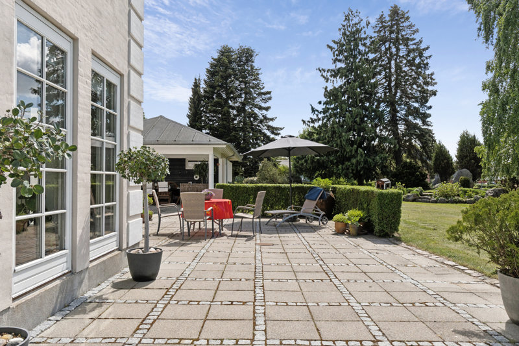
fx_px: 400
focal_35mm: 28
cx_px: 260
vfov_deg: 46.8
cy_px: 173
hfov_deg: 66.0
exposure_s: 1/1250
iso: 250
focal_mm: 18.5
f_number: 8
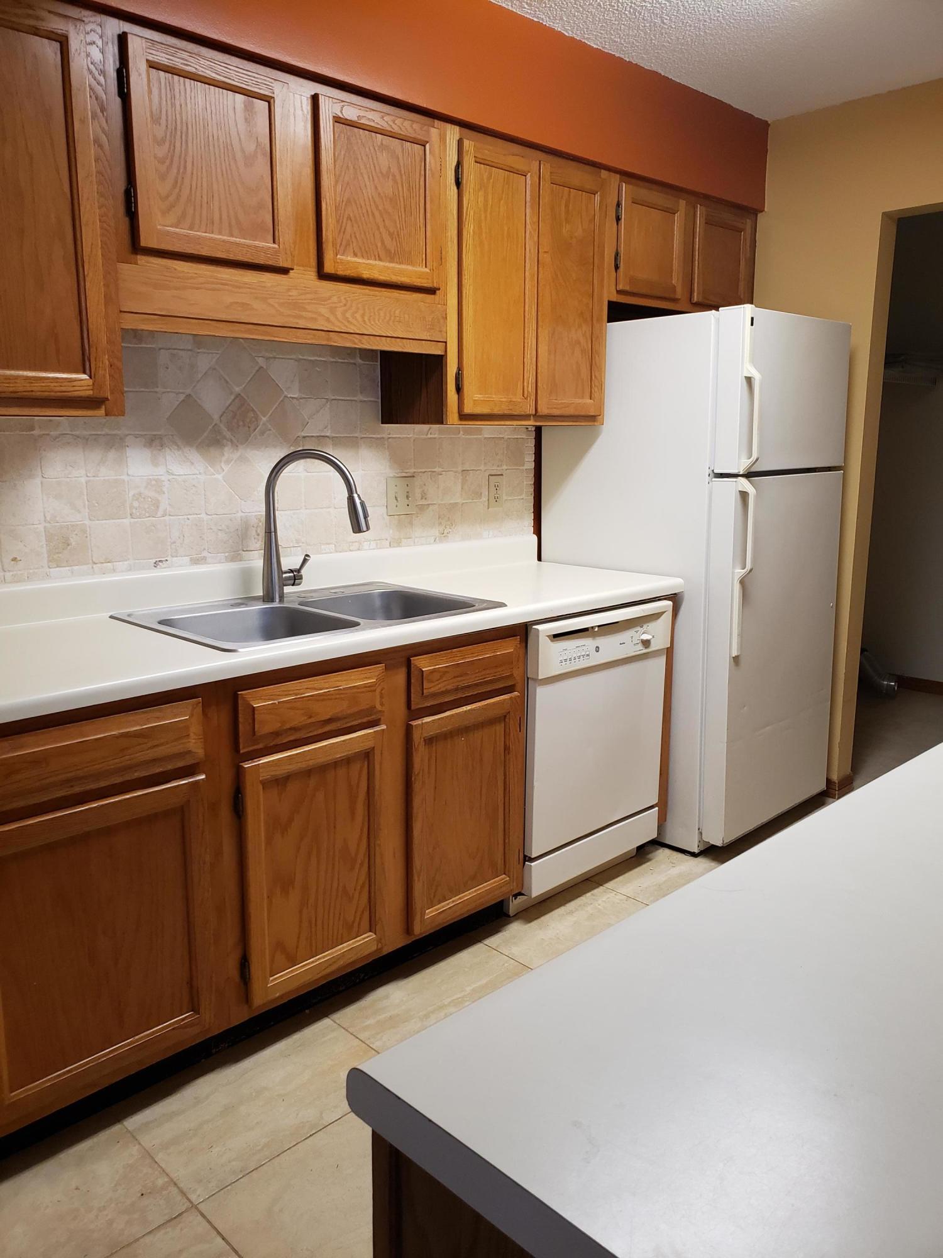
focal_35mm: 26
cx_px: 472
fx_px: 944
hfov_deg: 53.1
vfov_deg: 67.3
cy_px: 629
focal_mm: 4.3
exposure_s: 1/40
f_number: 2.4
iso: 250
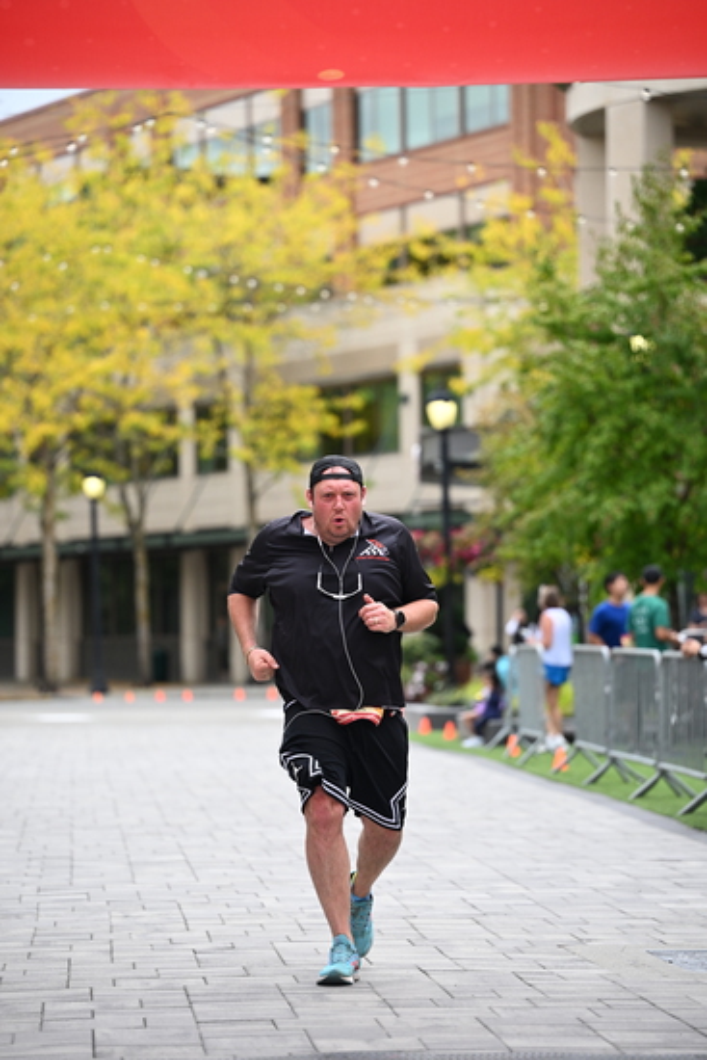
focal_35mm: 125
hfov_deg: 11.0
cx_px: 354
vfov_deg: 16.4
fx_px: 3680
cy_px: 530
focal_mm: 125
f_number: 2.8
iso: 640
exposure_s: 1/2500
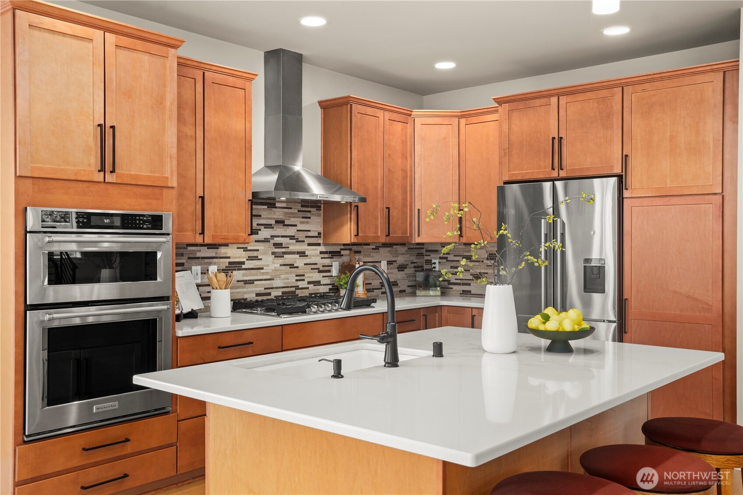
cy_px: 248
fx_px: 681
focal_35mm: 33
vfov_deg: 40.0
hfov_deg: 57.2
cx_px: 372
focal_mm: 33
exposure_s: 1/5
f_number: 8
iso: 640
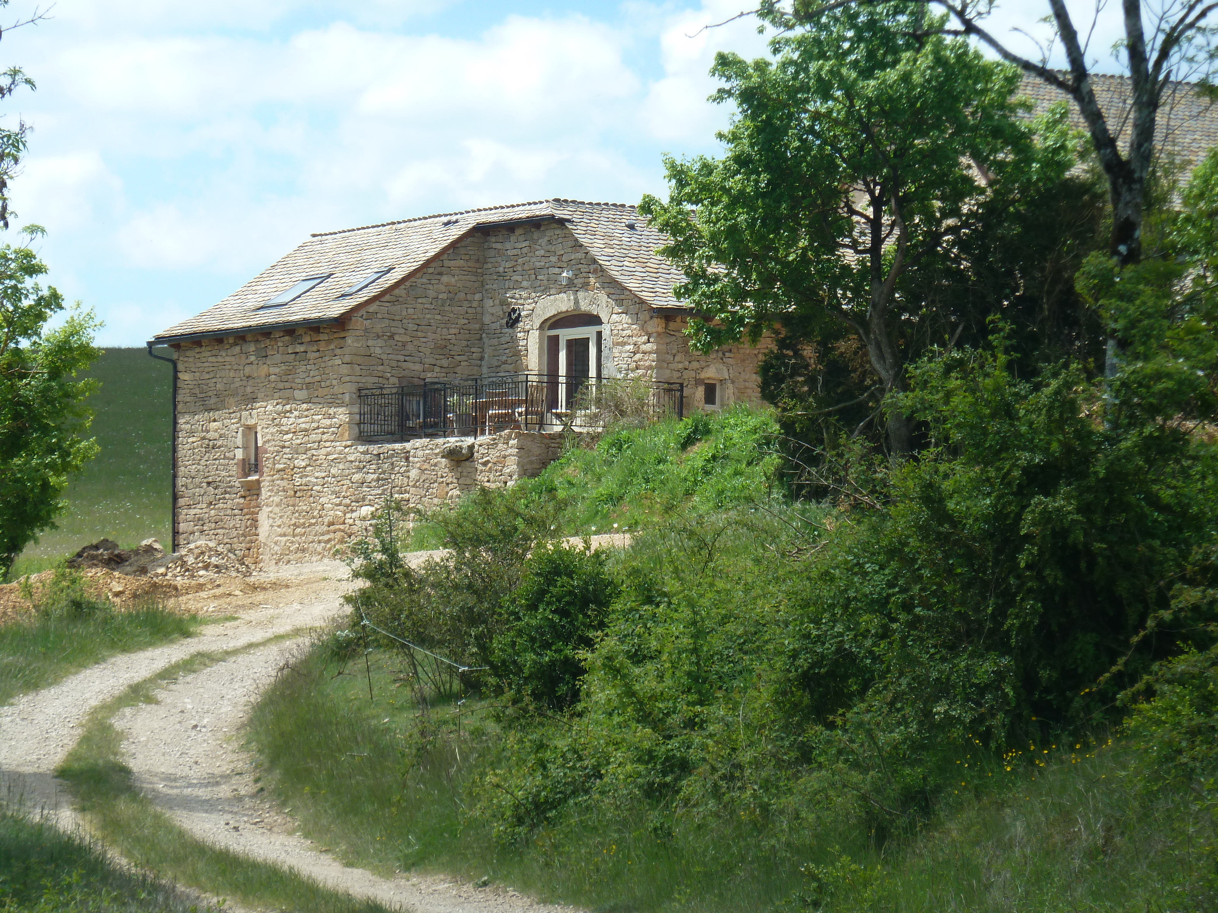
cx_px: 609
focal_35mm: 182
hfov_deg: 10.9
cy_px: 456
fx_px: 6404
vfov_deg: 8.2
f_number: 4.5
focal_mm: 29.9
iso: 80
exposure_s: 1/320
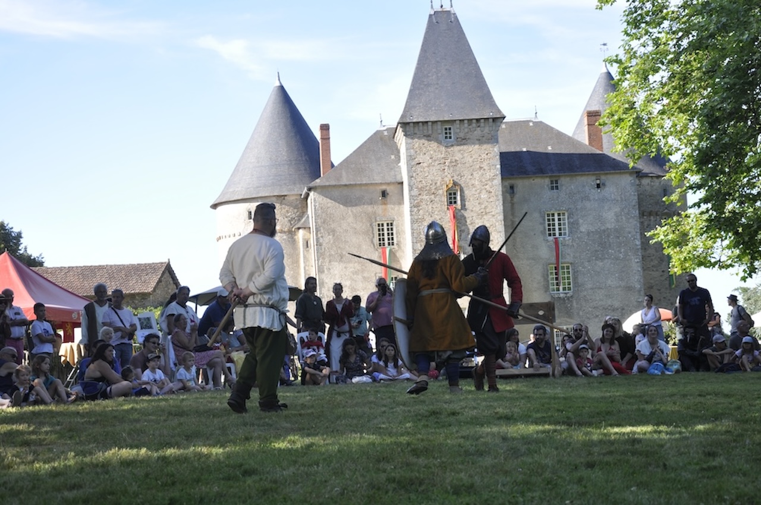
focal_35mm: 72
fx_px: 1520
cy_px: 252
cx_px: 380
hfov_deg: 28.1
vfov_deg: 18.9
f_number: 7.1
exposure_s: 1/200
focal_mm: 48
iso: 200
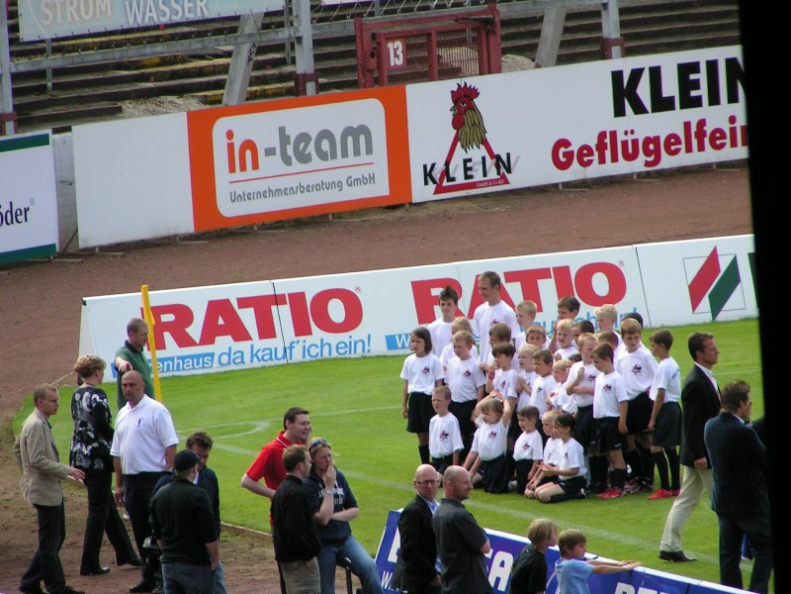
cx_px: 396
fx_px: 8683
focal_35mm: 380
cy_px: 297
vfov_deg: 3.9
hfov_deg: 5.2
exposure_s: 1/400
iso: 50
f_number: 3.5
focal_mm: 58
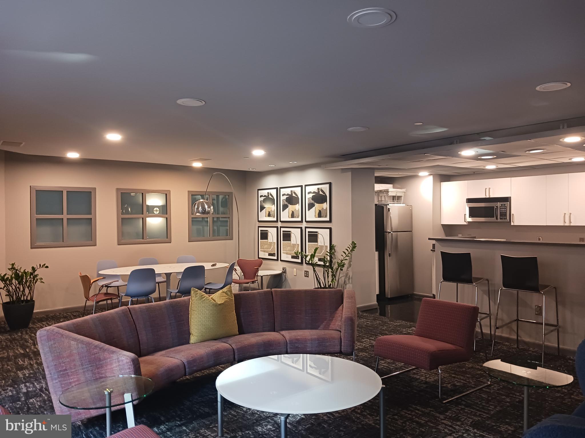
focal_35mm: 27
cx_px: 292
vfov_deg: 51.4
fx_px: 456
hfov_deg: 65.3
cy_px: 219
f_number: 1.8
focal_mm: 4
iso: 400
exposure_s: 1/24
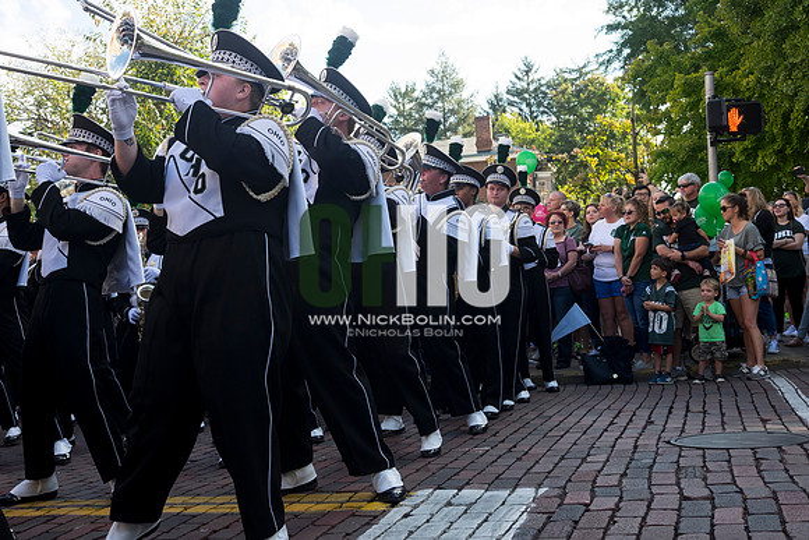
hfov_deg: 47.4
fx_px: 922
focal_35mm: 41
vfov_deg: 32.6
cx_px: 404
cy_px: 270
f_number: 7.1
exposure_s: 1/200
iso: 400
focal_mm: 27
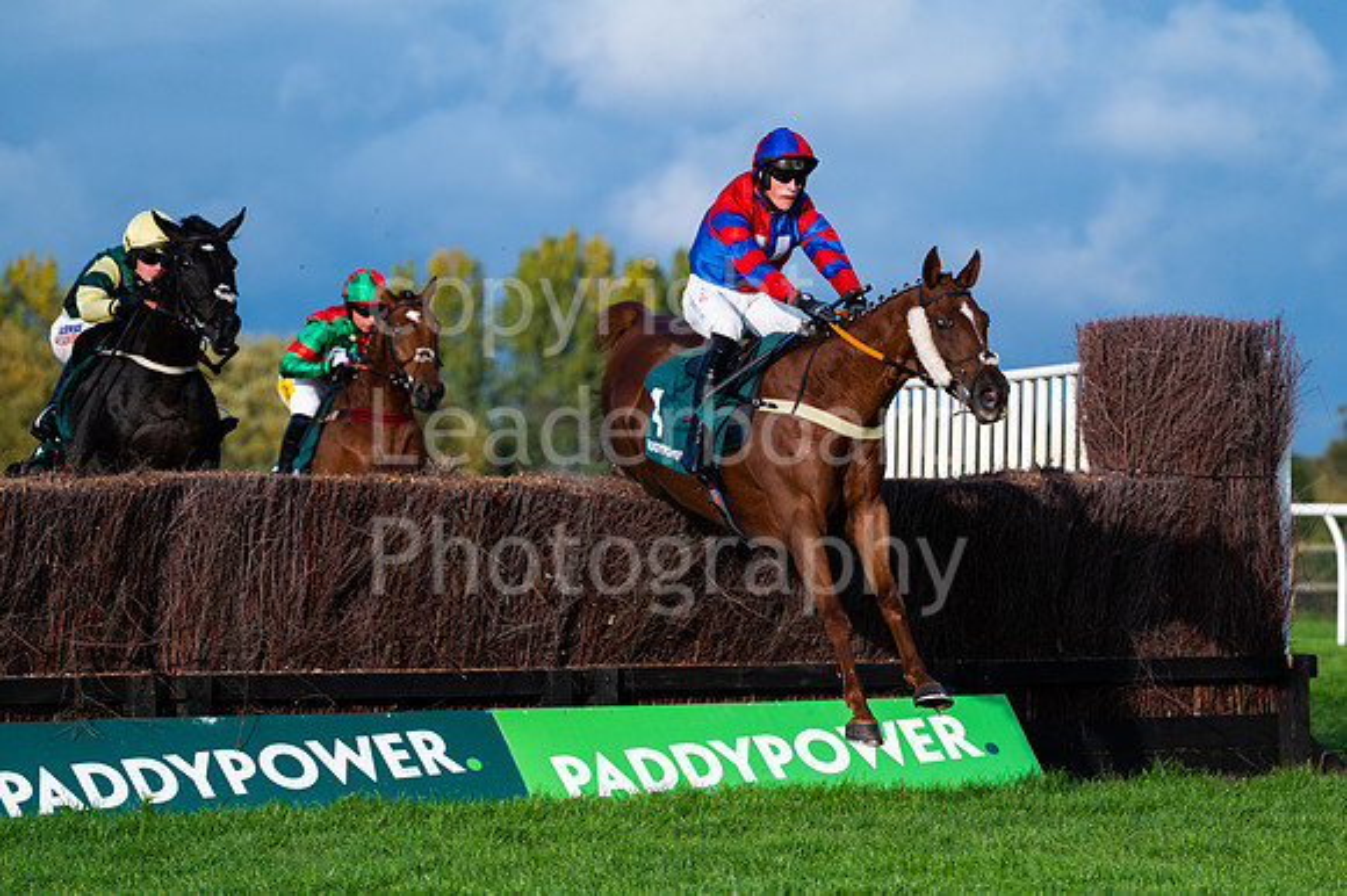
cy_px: 428
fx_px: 5857
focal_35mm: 157
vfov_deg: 8.8
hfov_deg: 13.1
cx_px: 703
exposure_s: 1/3200
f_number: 4
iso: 400
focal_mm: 150
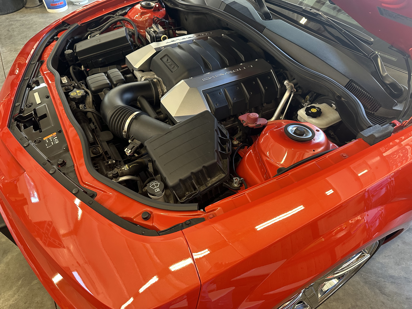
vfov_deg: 56.8
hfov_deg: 71.6
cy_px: 154
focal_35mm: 24
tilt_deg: -46.2
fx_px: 286
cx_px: 206
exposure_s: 1/60
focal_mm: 6.86
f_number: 1.78
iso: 320
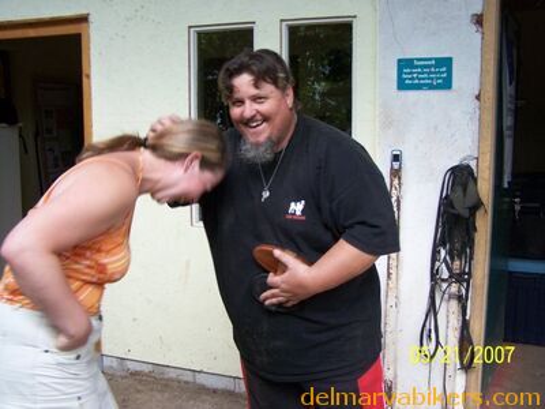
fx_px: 598
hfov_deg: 49.0
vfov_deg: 37.7
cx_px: 272
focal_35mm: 38
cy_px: 204
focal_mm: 6.3
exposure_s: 1/30
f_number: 2.8
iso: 140
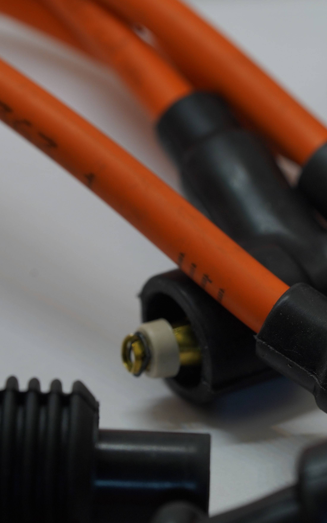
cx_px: 326
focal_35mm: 156
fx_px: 2224
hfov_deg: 8.4
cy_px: 258
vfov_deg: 13.4
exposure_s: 1/125
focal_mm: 90
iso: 800
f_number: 7.1
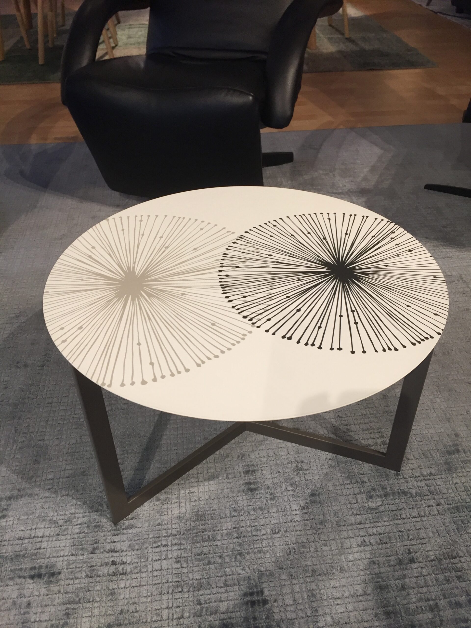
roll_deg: +1.5
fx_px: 526
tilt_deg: -37.9
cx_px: 236
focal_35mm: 29
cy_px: 314
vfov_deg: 61.7
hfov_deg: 48.2
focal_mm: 4.15
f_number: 2.2
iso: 50
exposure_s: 1/33
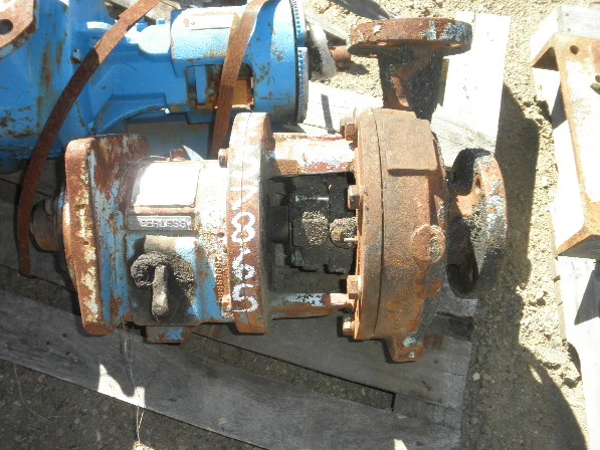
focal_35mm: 30
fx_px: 520
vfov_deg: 46.8
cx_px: 289
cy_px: 234
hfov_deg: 59.9
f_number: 3
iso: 64
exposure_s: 1/250
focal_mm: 5
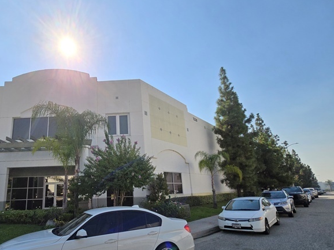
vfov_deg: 71.0
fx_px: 174
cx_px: 118
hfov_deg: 85.4
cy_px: 147
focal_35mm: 18
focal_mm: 2.2
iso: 50
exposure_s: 1/4268
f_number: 2.2
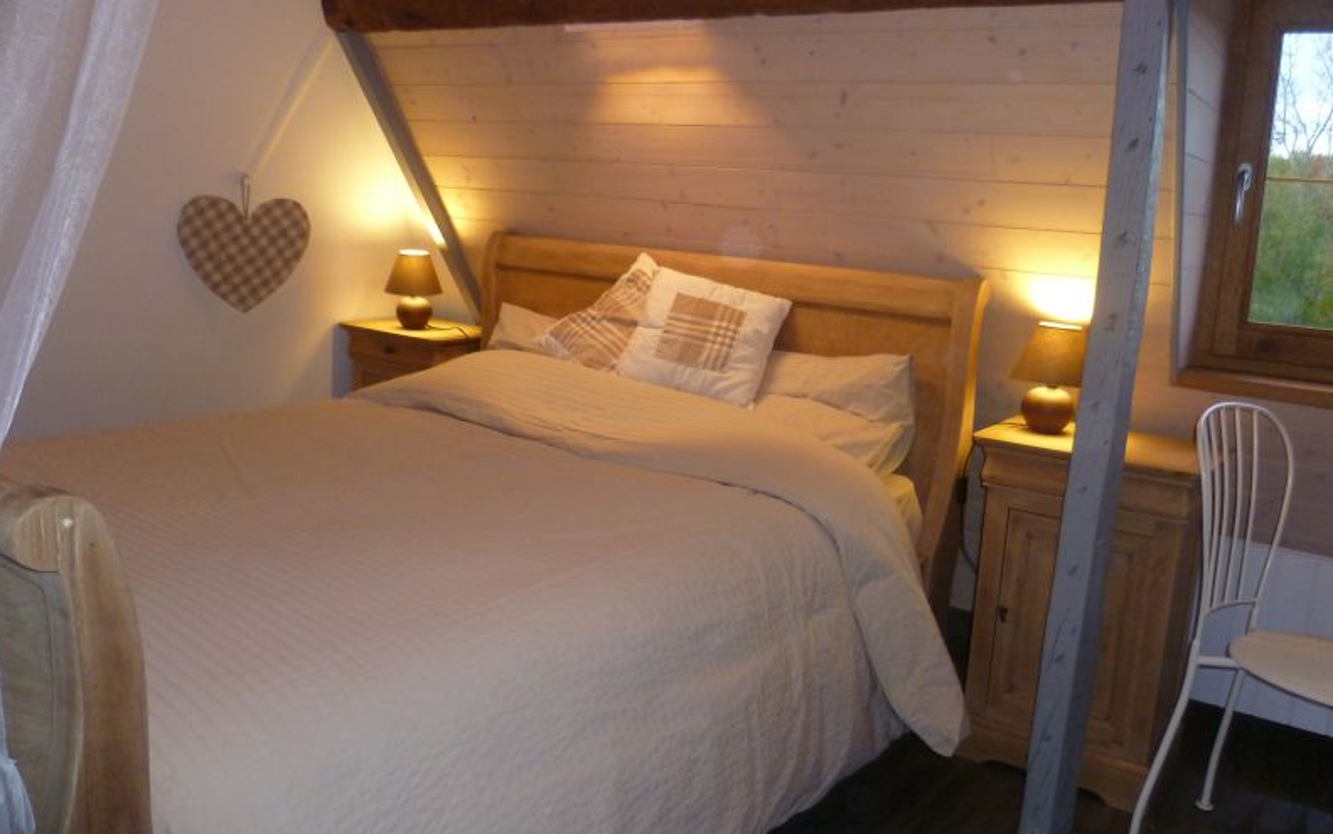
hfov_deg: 62.9
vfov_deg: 41.8
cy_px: 386
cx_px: 664
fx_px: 1090
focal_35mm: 30
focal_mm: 5
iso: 250
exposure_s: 1/30
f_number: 2.8
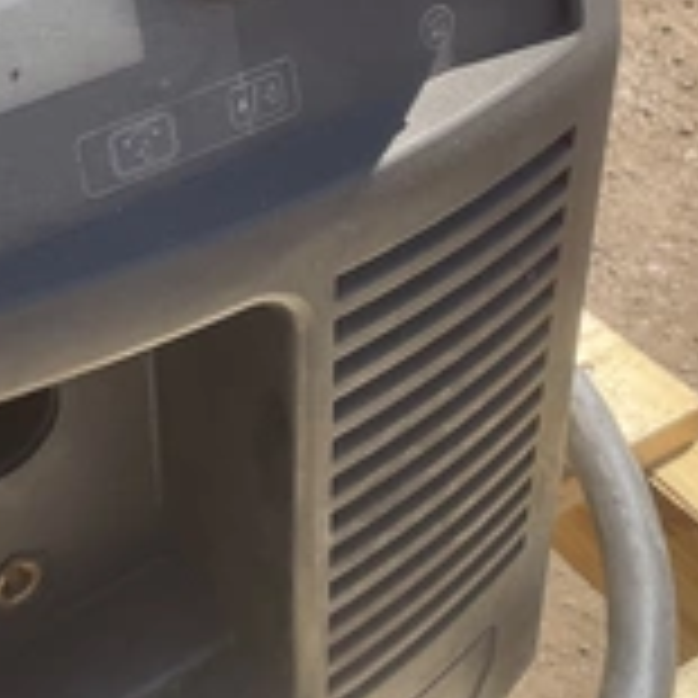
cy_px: 126
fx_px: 1506
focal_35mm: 66
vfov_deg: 25.6
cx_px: 252
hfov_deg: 26.0
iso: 25
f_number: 1.8
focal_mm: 3
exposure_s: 1/606
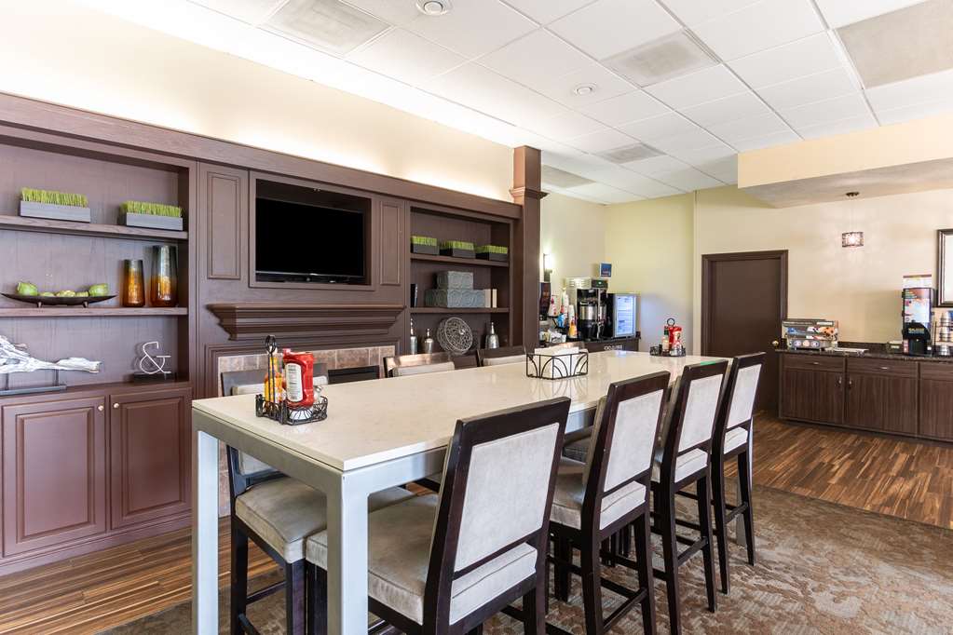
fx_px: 476
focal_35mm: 18
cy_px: 318
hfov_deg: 90.0
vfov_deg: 67.4
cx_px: 476
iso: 100
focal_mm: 12
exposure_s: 1/8
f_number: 20
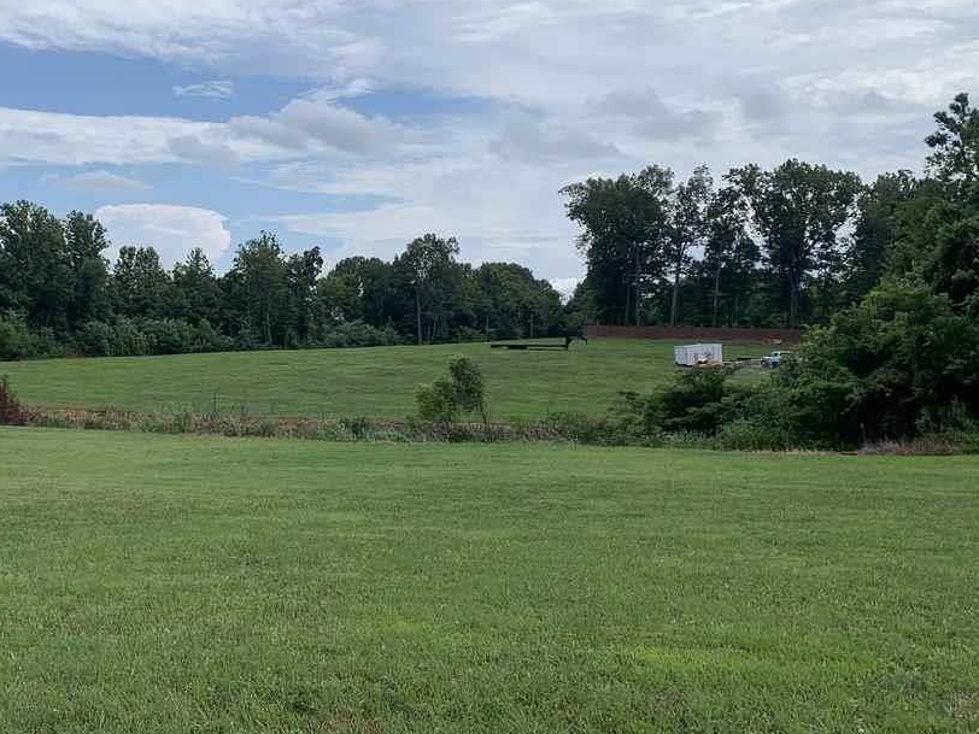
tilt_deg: +0.5
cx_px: 259
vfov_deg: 35.1
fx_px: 1160
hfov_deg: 44.4
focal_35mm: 41
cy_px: 335
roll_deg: -2.2
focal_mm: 4.25
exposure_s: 1/4098
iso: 25
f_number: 1.8
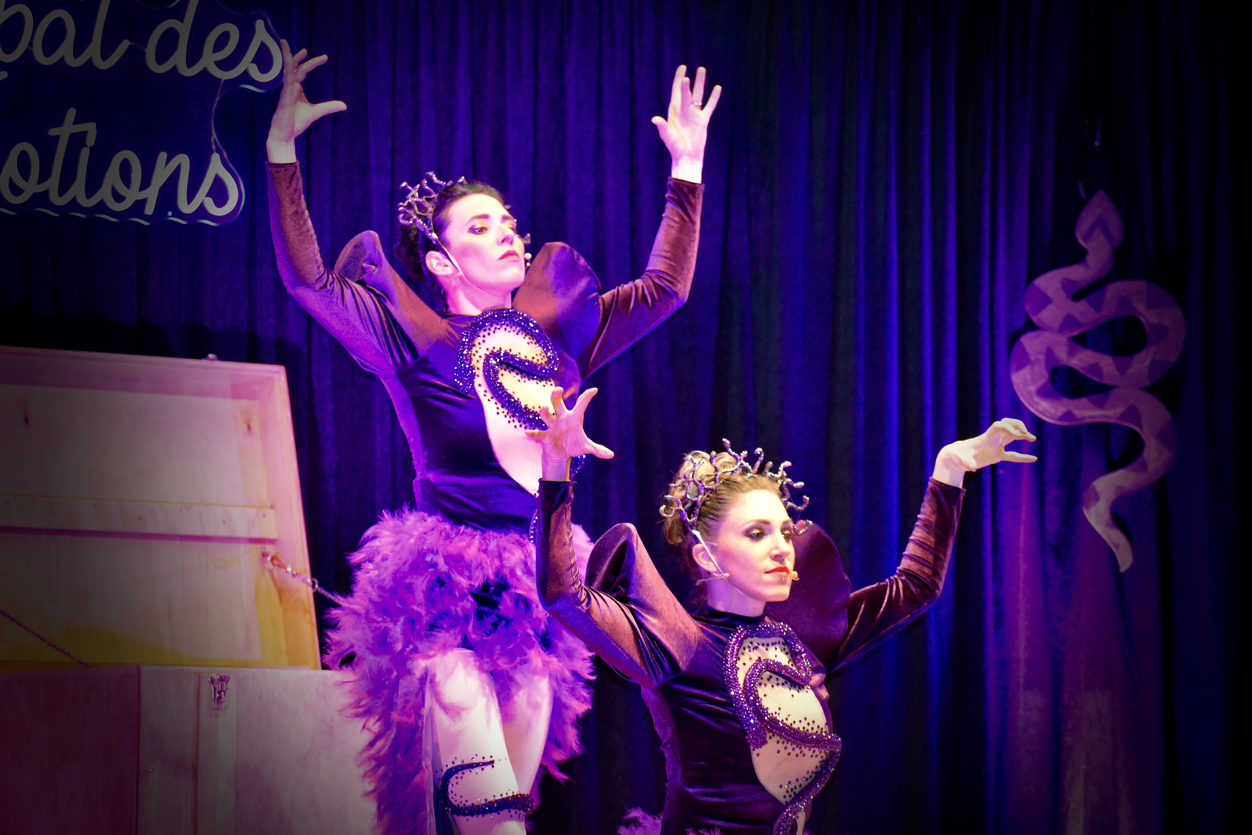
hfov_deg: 12.2
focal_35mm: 168
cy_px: 418
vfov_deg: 8.2
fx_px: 5842
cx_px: 626
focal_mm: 112
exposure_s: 1/60
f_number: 4.8
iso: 3600
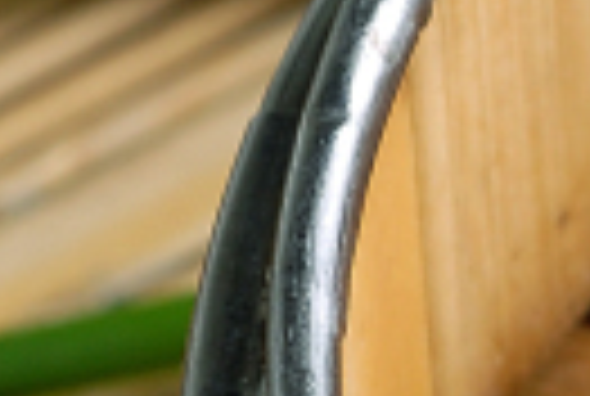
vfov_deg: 2.0
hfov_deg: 2.9
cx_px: 1811
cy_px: 610
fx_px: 11515
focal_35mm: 701
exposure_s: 1/200
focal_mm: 60
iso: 125
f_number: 10
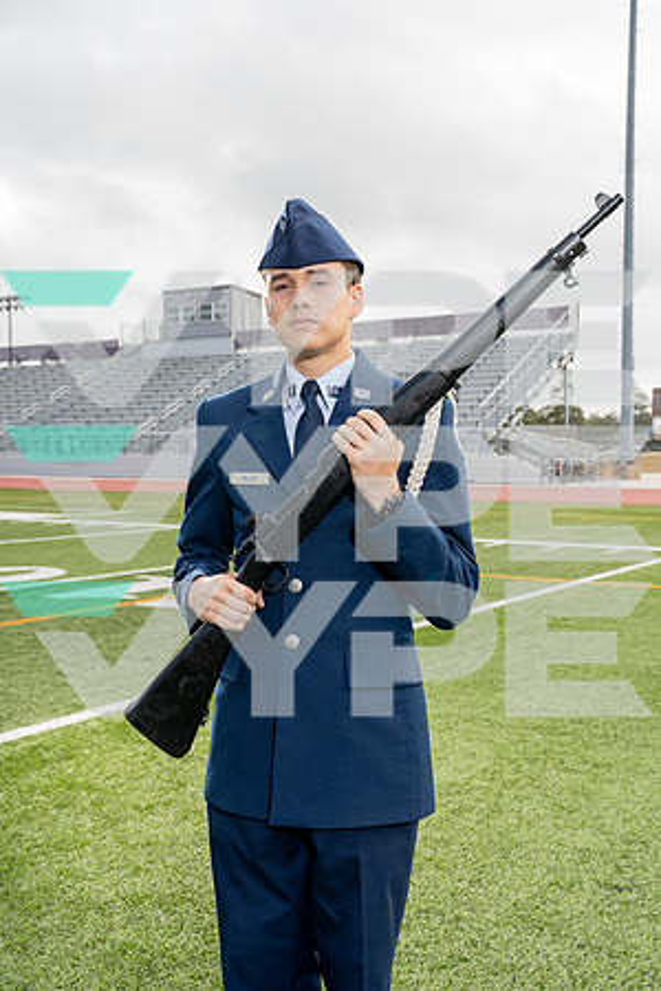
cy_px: 496
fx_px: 1102
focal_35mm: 40
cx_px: 330
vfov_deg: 48.5
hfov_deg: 33.4
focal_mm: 40
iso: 320
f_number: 7.1
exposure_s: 1/250
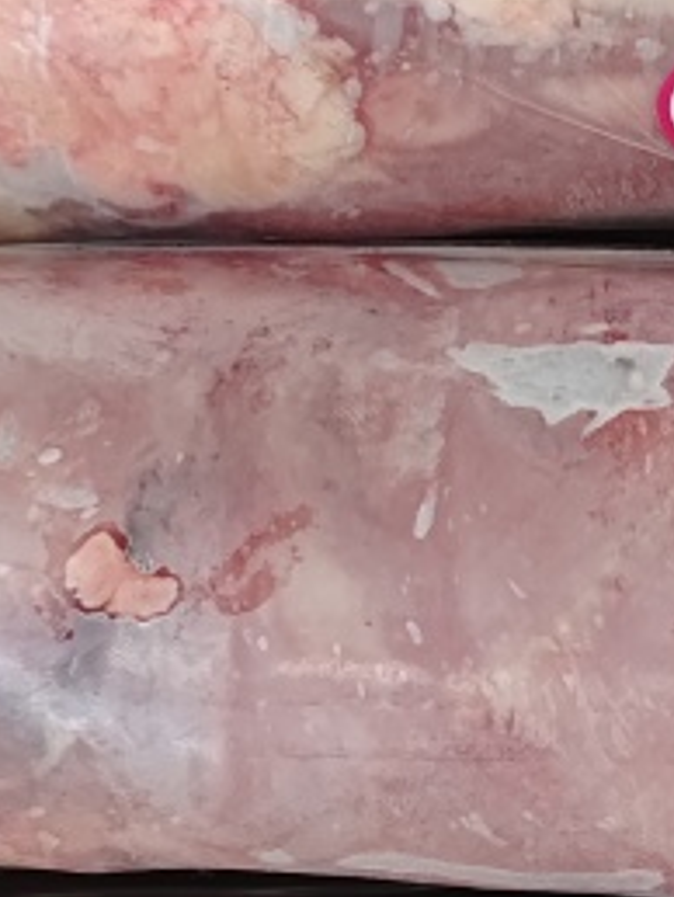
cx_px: 743
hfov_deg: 15.2
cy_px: 593
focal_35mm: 95
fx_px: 2462
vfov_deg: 20.6
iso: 867
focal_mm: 5.56
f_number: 1.88
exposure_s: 1/50
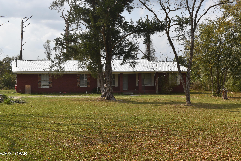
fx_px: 291
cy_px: 80
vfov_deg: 30.8
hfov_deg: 45.0
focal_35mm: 44
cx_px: 120
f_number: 9
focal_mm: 29
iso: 100
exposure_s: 1/320
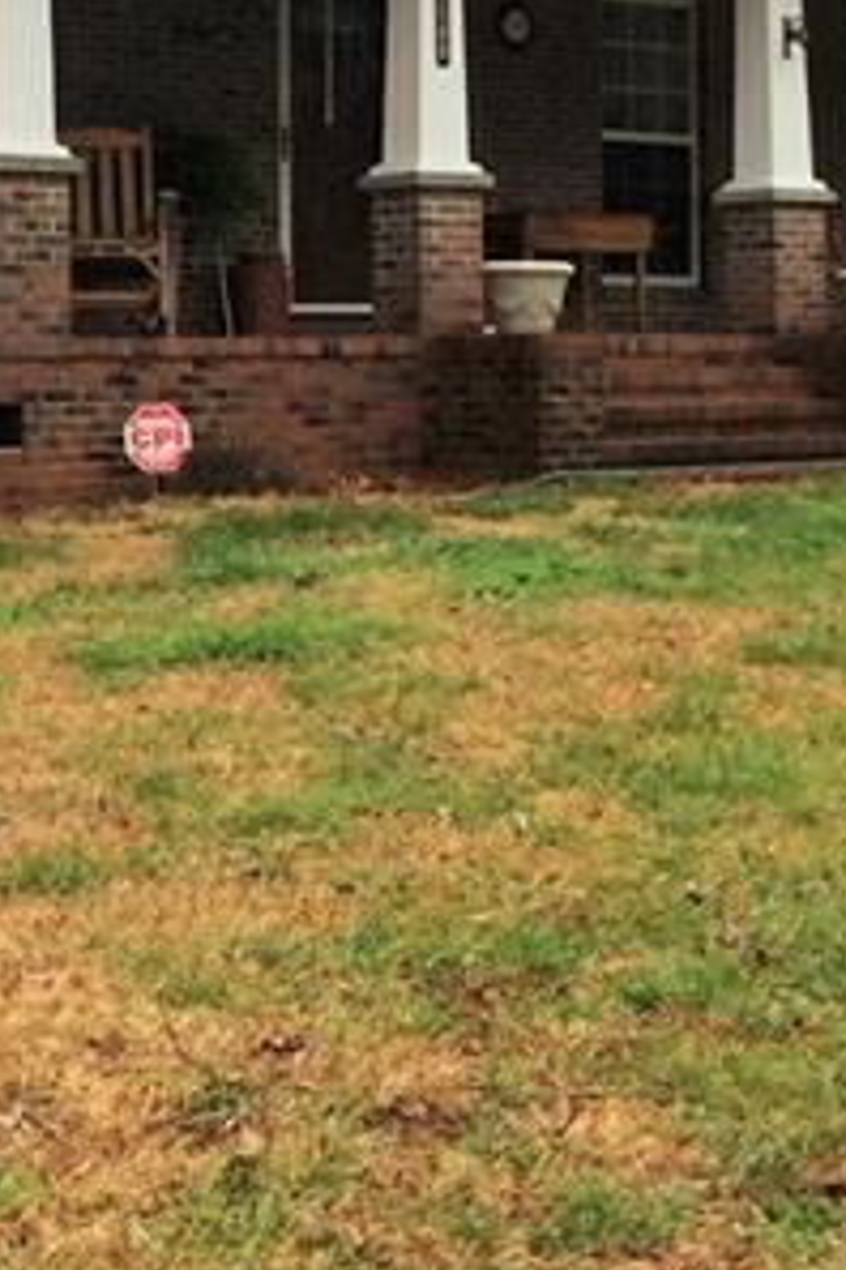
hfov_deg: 15.9
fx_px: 3031
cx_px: 528
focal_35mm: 86
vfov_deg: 23.4
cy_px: 334
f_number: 2.4
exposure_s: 1/120
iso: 40
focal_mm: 3.3
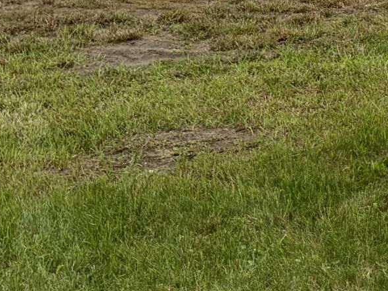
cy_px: -158
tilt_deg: +0.0
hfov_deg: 14.5
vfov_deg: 10.8
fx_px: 1479
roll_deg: +2.1
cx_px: 450
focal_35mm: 132
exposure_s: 1/2538
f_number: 1.6
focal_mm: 5.96
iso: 50
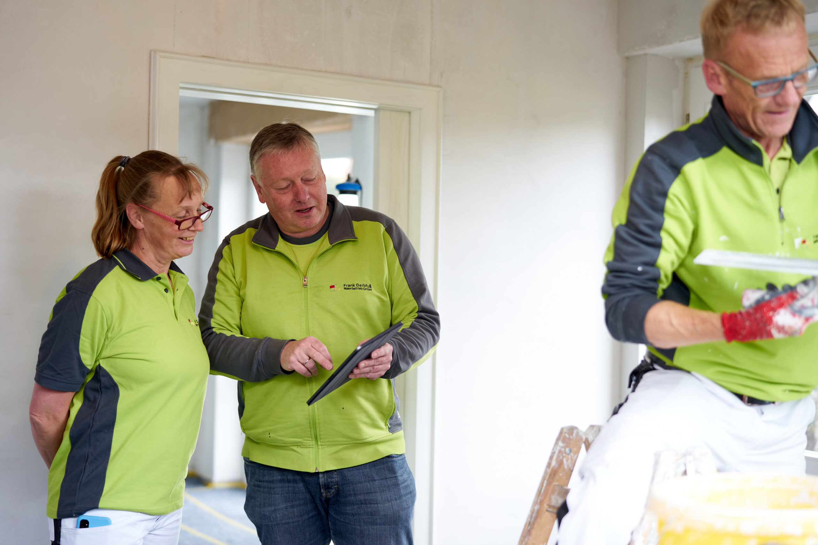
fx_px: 1136
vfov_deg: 27.0
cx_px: 409
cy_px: 272
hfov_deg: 39.6
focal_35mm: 50
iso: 200
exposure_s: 1/100
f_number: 1.7
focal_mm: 50
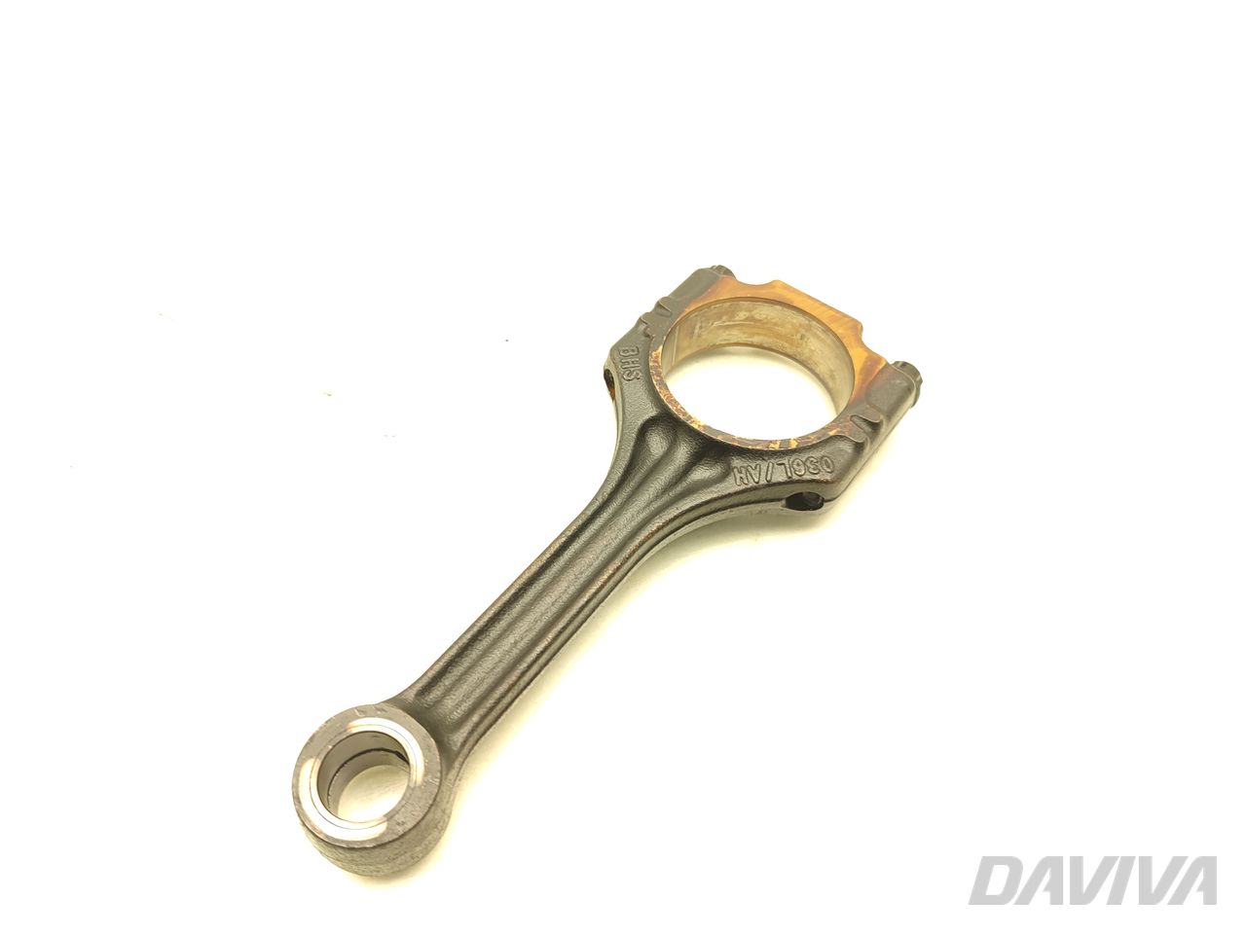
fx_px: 864
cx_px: 623
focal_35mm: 24
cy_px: 467
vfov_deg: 56.8
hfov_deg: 71.6
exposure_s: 1/80
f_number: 1.89
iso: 200
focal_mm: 5.89
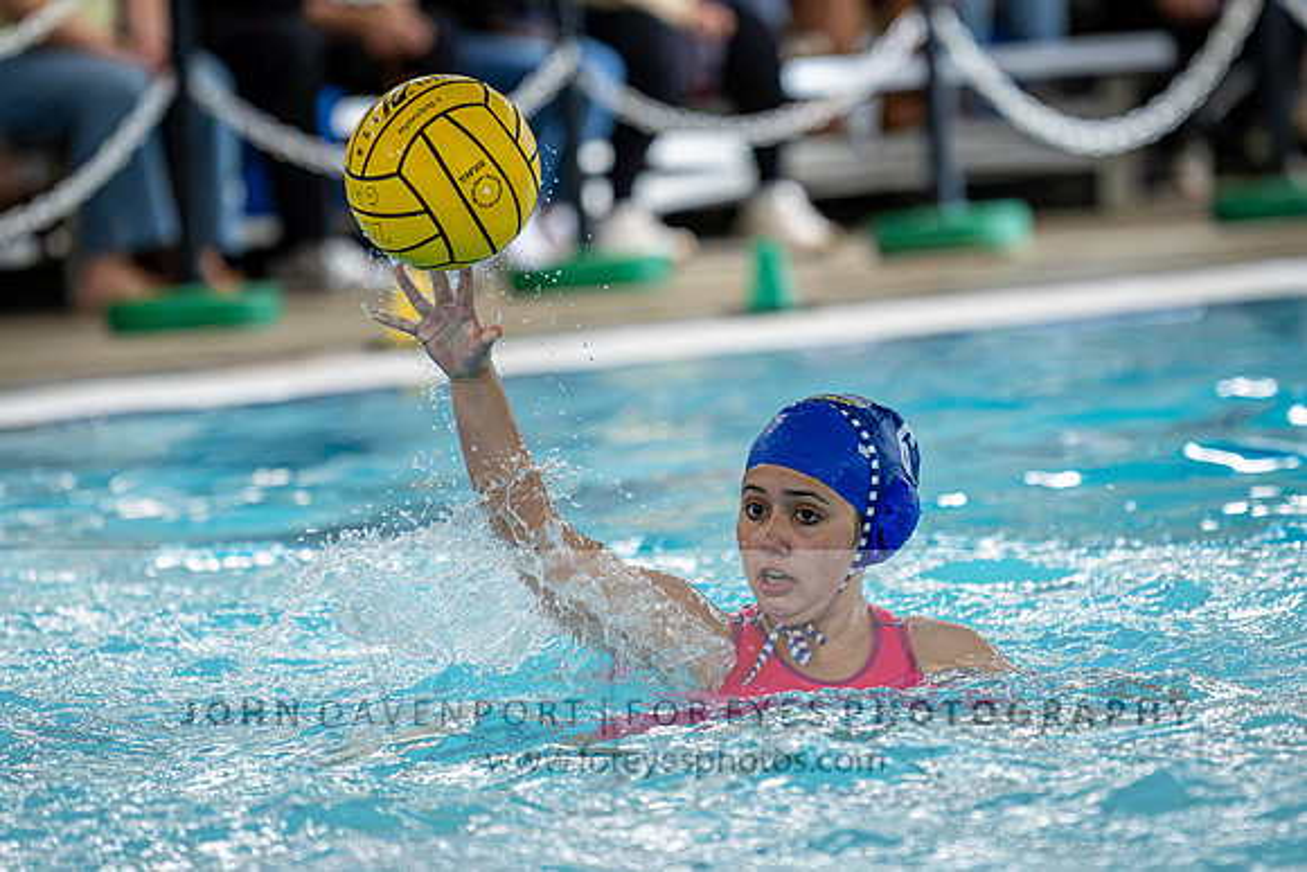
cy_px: 412
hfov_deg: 5.6
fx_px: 13329
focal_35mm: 367
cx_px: 777
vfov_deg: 3.7
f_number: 2.8
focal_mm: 200
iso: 6400
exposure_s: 1/1000
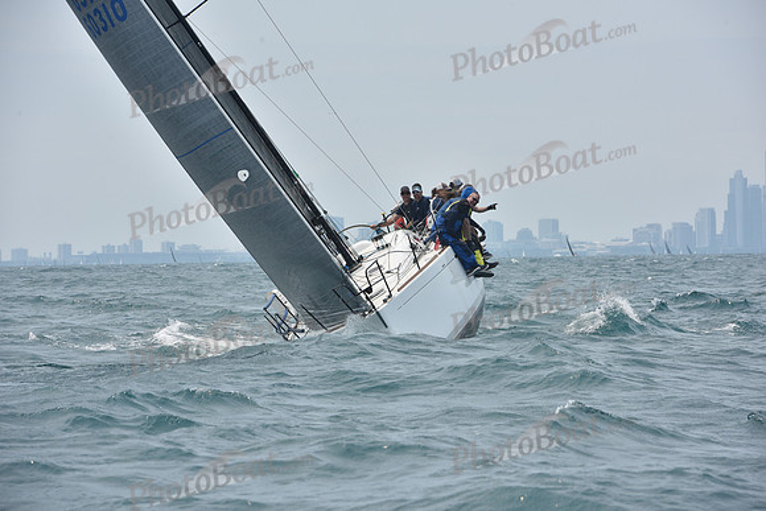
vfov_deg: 6.9
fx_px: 4256
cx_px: 383
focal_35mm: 200
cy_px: 256
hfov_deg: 10.3
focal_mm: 200
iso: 250
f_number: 11
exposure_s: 1/800
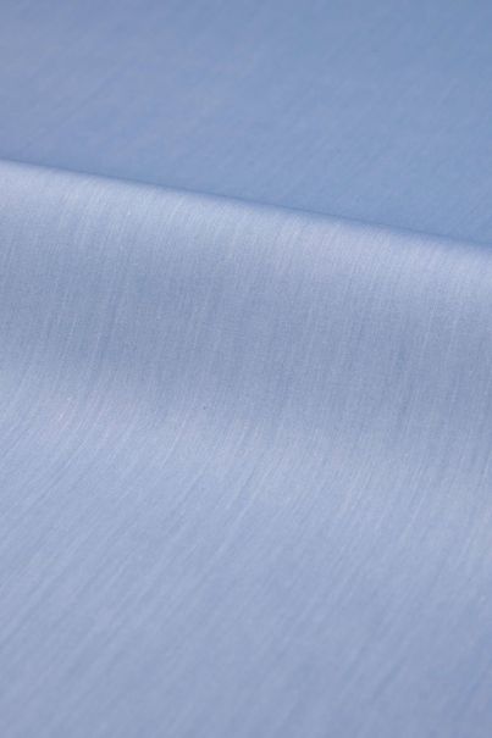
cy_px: 369
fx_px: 1743
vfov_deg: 23.9
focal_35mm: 85
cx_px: 246
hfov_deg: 16.1
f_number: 8
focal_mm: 85
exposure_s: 1/100
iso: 160
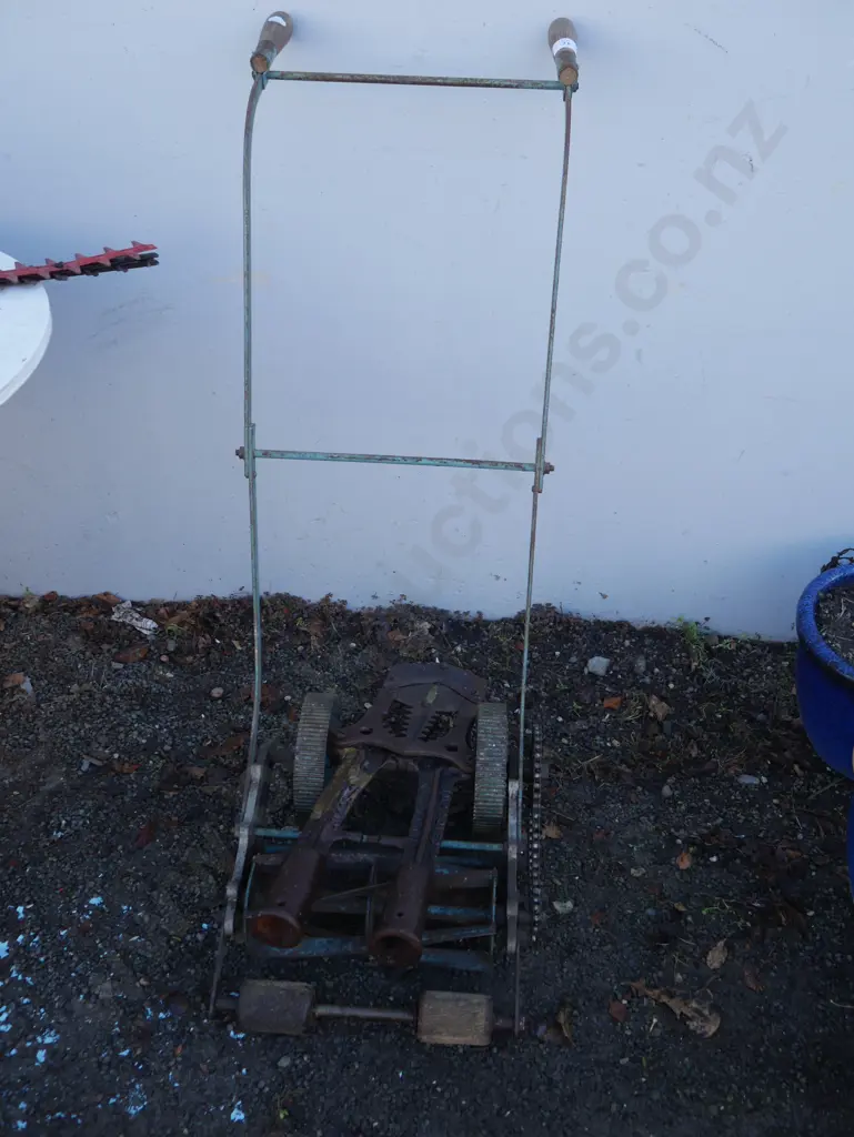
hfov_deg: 44.2
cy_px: 568
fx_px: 1052
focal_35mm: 32
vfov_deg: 56.8
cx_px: 427
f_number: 4.5
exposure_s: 1/125
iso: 200
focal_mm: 16
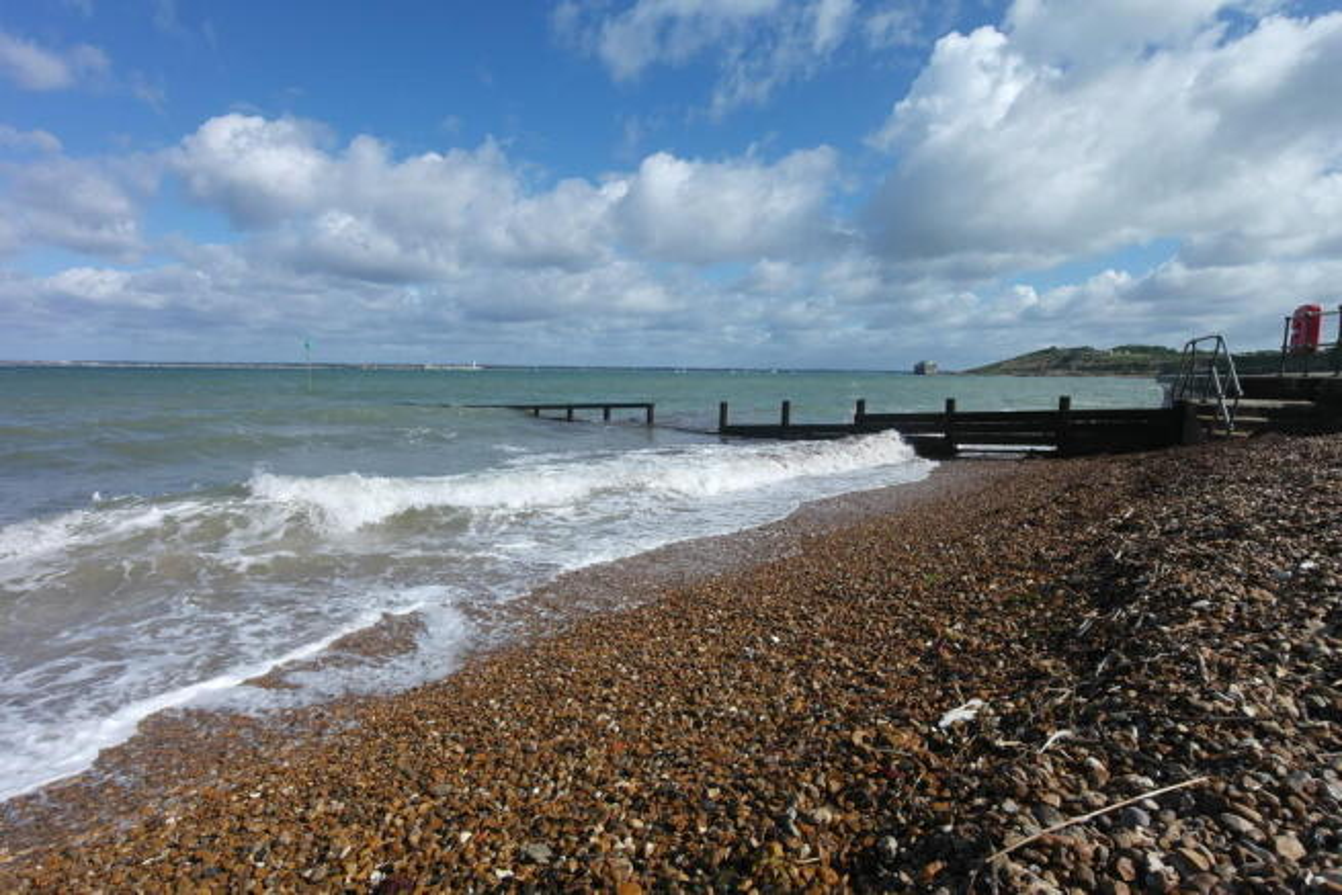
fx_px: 671
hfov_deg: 90.0
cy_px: 448
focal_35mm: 18
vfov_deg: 67.4
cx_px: 671
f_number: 8
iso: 100
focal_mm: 12
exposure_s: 1/320
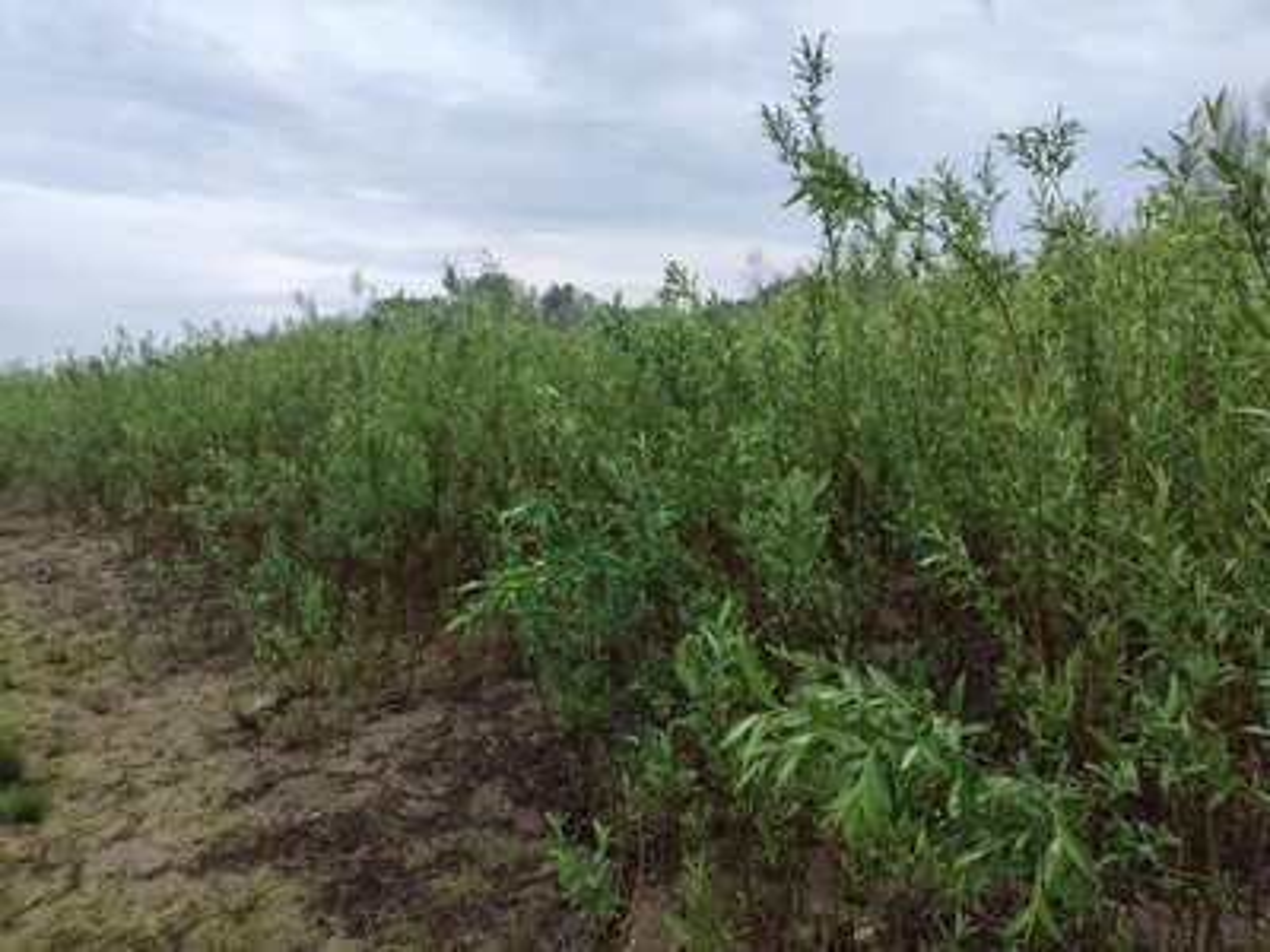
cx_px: 635
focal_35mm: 25
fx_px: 917
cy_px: 476
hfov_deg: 69.4
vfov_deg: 54.9
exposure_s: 1/107
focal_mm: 4.71
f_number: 1.79
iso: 50
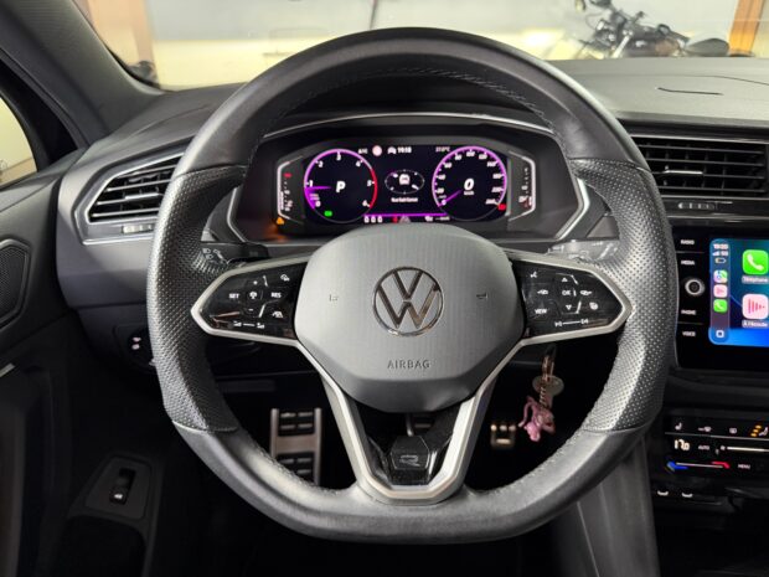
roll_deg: +1.6
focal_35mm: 24
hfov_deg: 71.6
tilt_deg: -30.7
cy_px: 288
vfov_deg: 56.8
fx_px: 533
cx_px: 384
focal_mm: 6.76
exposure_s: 1/56
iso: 800
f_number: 1.78
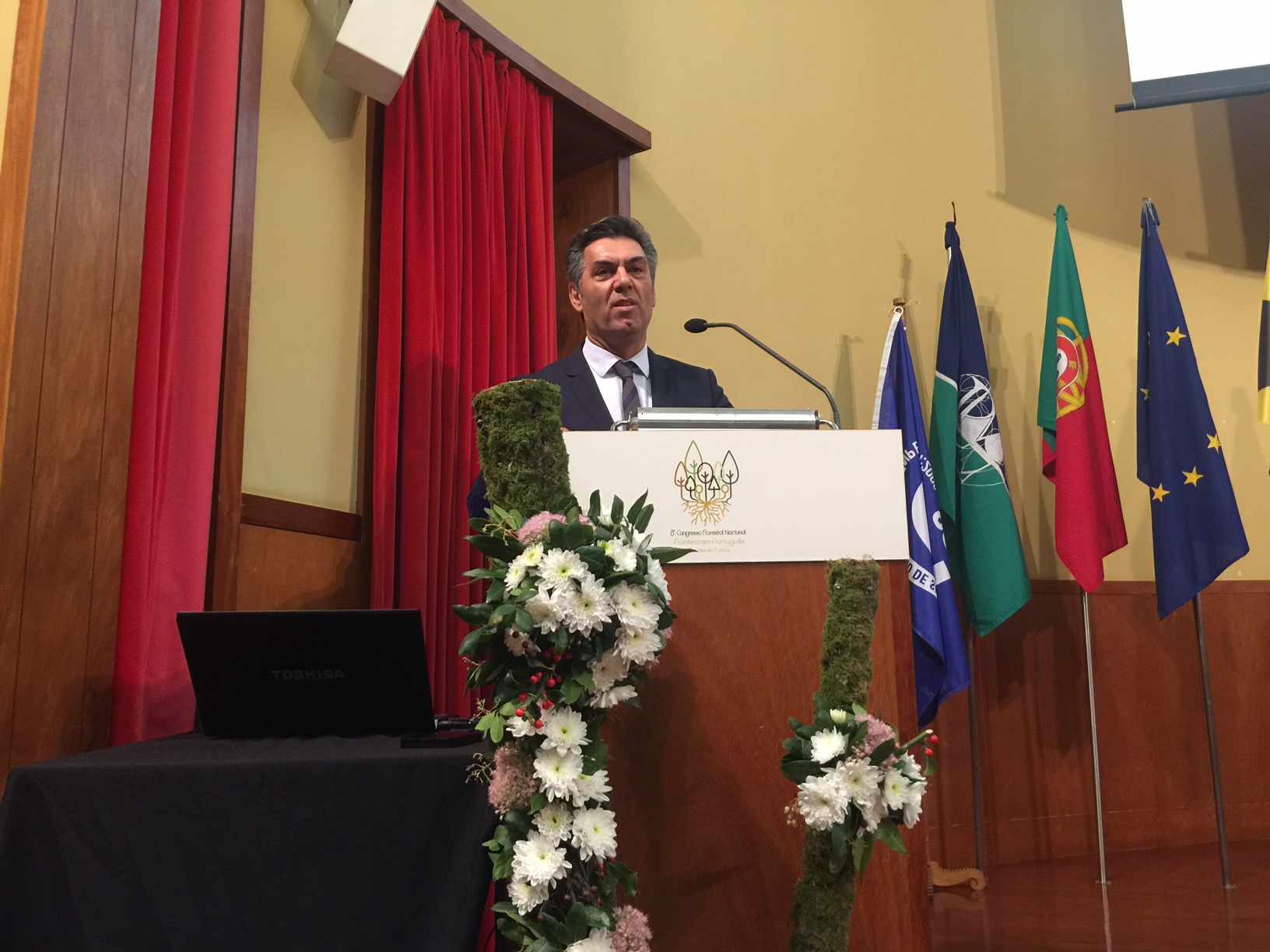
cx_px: 635
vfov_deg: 48.2
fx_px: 1064
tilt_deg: +10.9
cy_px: 476
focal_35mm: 29
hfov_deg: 61.7
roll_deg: +1.8
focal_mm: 4.15
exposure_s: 1/10
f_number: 2.2
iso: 100
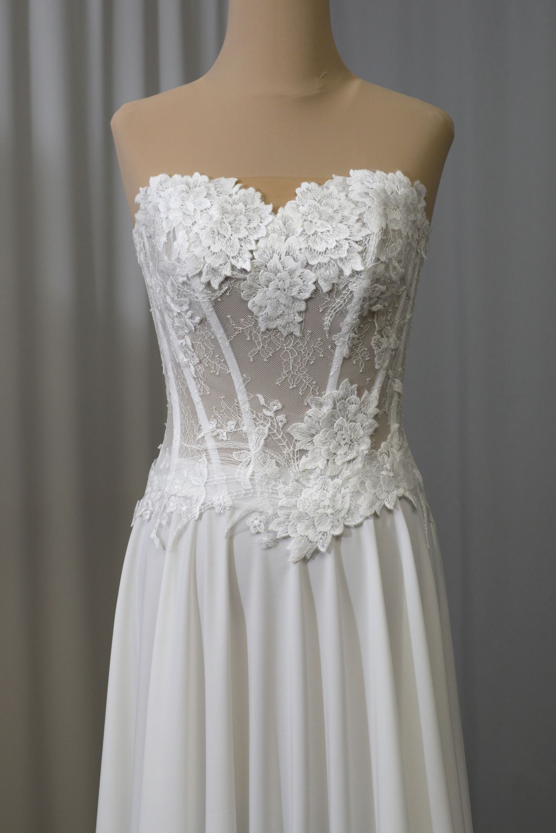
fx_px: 1216
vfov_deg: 37.9
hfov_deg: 25.8
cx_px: 278
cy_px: 416
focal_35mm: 52
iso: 400
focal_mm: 35
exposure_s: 1/100
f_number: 5
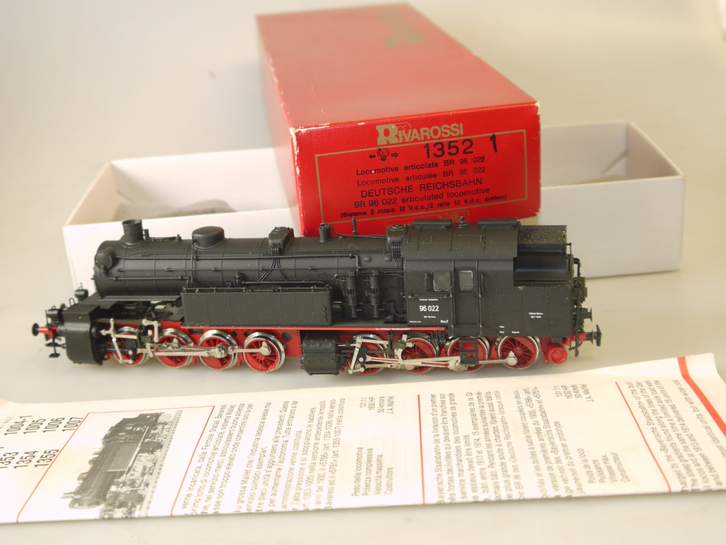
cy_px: 272
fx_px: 1070
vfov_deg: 28.6
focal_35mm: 51
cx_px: 363
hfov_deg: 37.5
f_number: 4
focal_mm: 18
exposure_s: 1/30
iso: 100
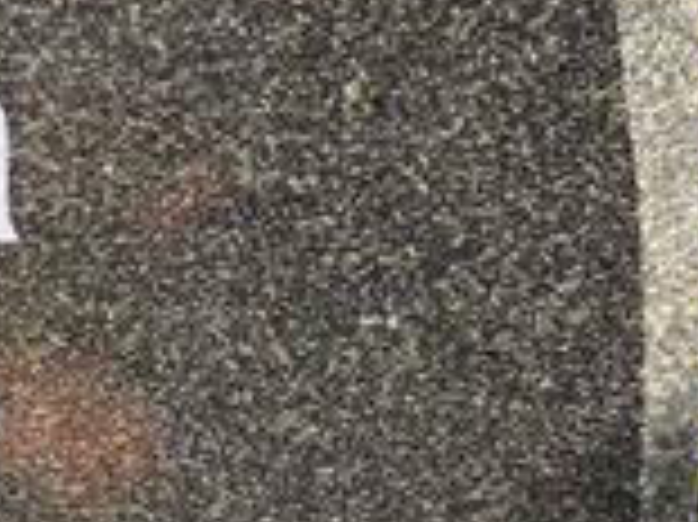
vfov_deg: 5.7
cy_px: 423
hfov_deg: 7.5
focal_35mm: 258
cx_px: -394
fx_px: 5198
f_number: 1.7
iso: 50
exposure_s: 1/230
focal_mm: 4.71
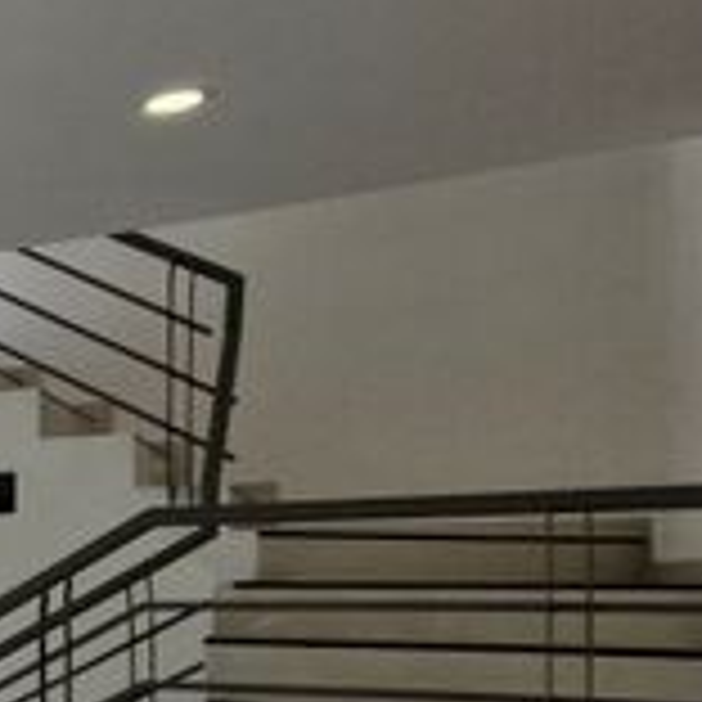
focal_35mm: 49
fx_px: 1124
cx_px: -677
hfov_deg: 19.8
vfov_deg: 33.2
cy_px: 603
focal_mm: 1.74
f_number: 2.2
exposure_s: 1/351
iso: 50
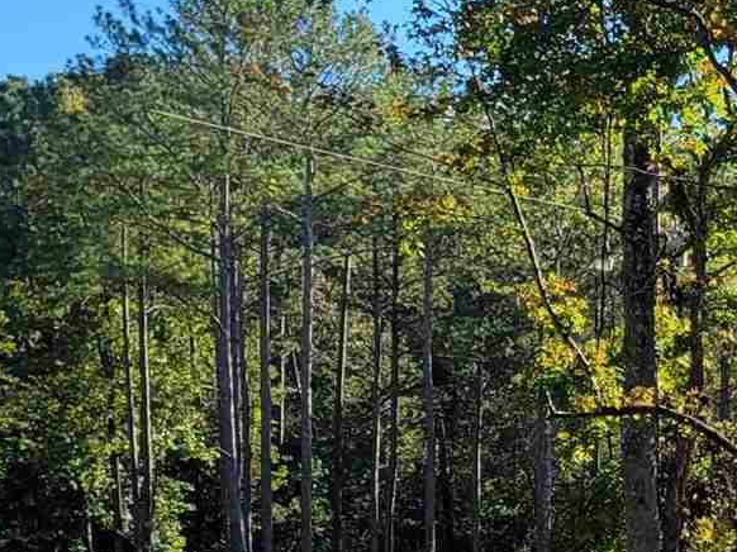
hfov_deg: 12.9
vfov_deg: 11.1
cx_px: 1507
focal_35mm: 132
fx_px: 2809
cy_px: 580
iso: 20
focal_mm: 7
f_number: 1.8
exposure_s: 1/494
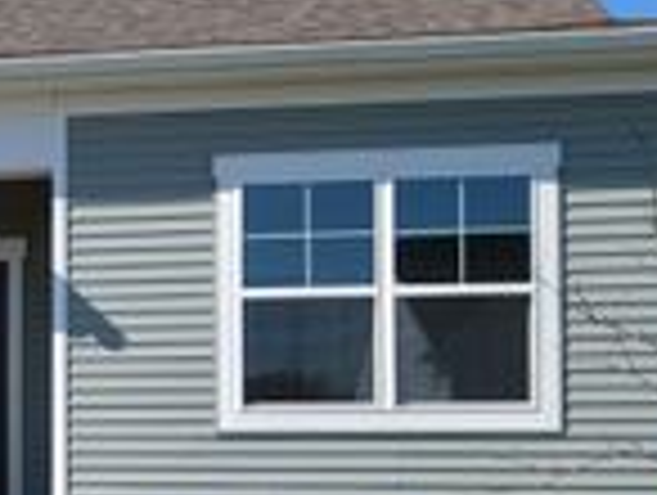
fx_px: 1559
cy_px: 387
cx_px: -176
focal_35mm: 82
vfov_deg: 17.9
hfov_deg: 21.7
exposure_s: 1/1346
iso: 21
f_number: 1.68
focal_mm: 6.9
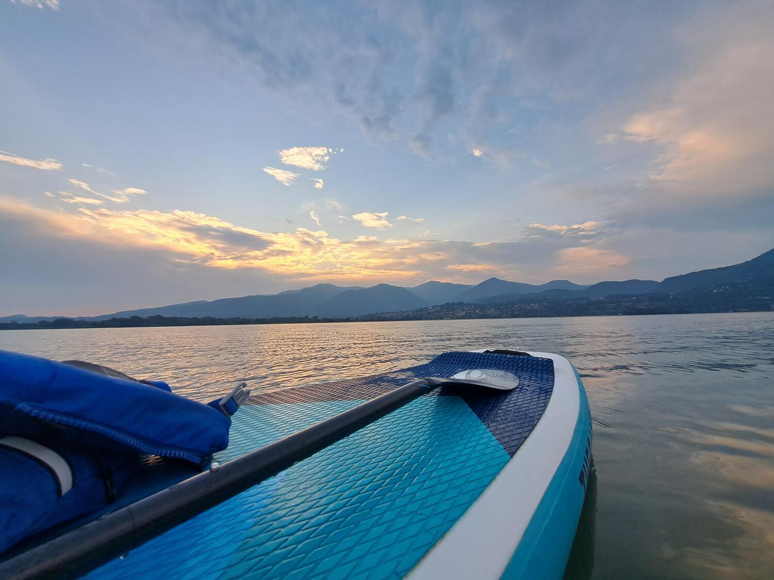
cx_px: 387
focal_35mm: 13
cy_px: 290
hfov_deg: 106.2
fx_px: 291
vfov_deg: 89.9
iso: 50
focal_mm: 1.74
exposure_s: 1/365
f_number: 2.2
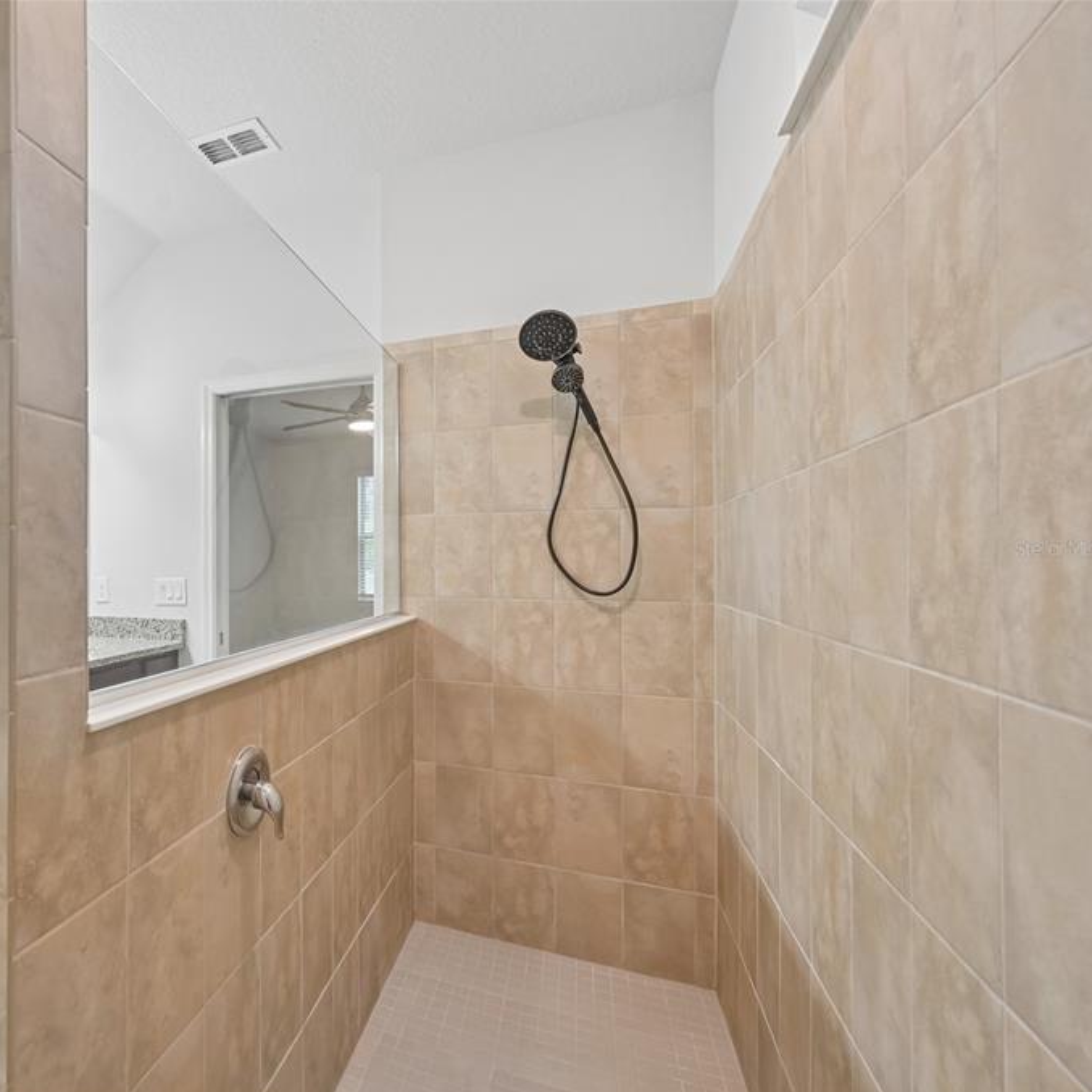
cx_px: 281
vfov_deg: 80.7
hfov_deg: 75.2
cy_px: 548
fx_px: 642
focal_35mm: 18
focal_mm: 14
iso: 400
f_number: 8
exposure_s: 1/15
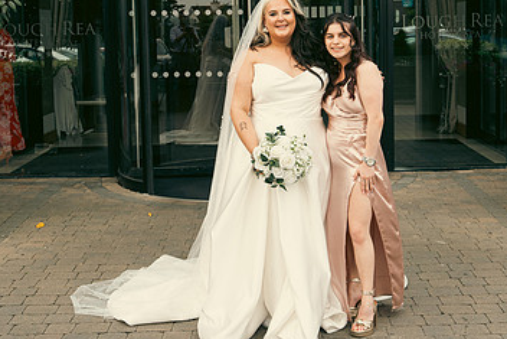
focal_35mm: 61
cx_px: 266
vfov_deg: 22.1
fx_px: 859
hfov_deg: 32.9
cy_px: 92
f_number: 5
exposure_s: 1/250
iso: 200
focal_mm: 37
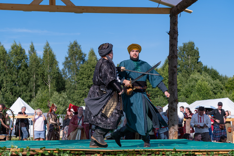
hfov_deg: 29.2
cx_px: 112
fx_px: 450
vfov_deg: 19.7
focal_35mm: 69
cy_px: 76
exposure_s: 1/1250
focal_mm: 36.5
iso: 160
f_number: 4
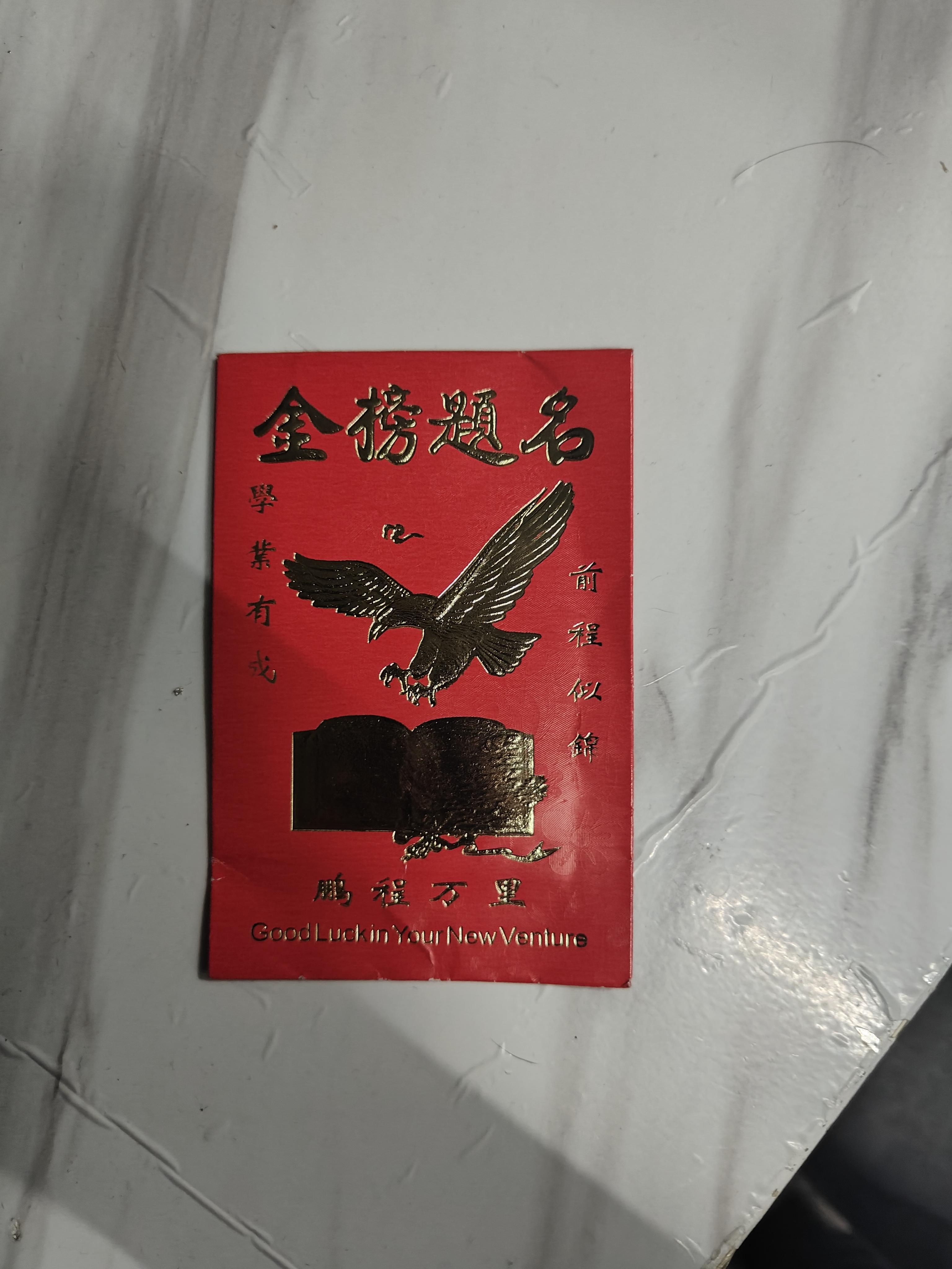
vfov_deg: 71.6
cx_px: 476
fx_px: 880
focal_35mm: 24
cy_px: 634
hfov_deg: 56.8
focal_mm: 5.59
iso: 1600
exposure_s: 1/33
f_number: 1.8
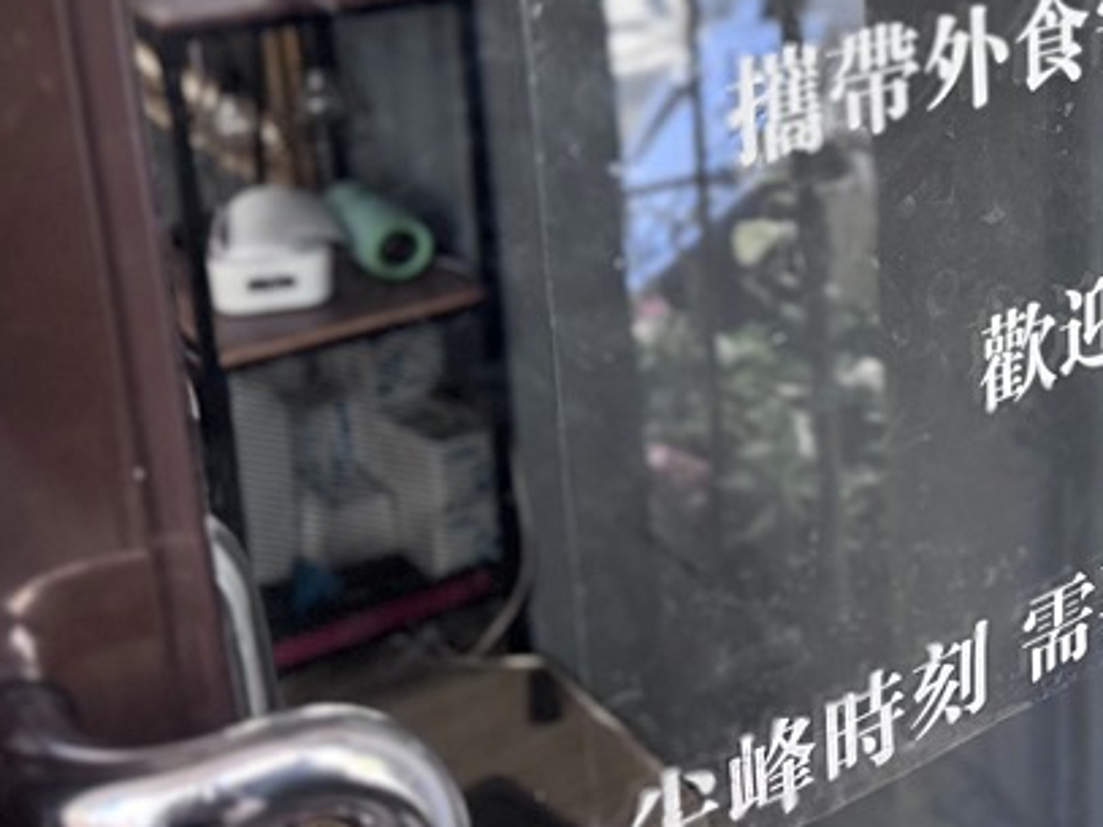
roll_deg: +0.6
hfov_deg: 30.0
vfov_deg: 23.9
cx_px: 1152
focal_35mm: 59
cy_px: 30
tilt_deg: -14.3
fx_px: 1879
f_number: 1.78
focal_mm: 6.76
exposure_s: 1/121
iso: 160
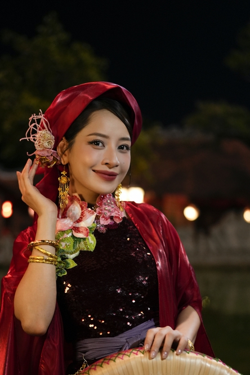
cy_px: 269
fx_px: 542
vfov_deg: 37.5
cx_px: 114
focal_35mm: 52
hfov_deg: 26.0
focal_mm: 35
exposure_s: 1/100
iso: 1600
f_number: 1.4
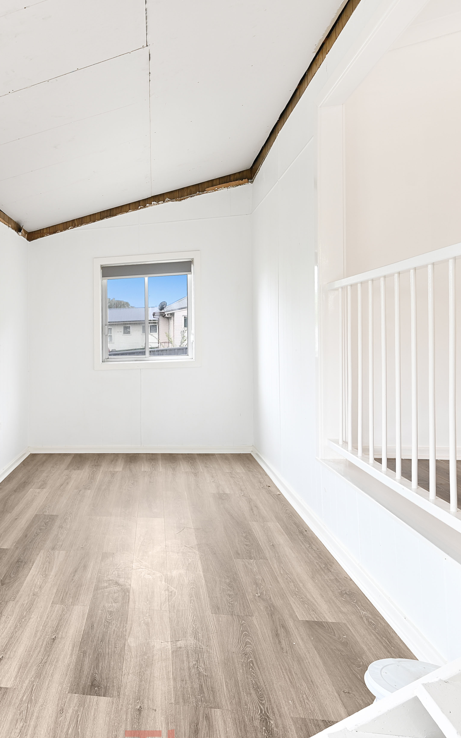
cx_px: 68
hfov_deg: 45.7
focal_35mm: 25
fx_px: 503
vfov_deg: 72.5
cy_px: 363
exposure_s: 1/20
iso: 100
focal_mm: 14
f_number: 7.1
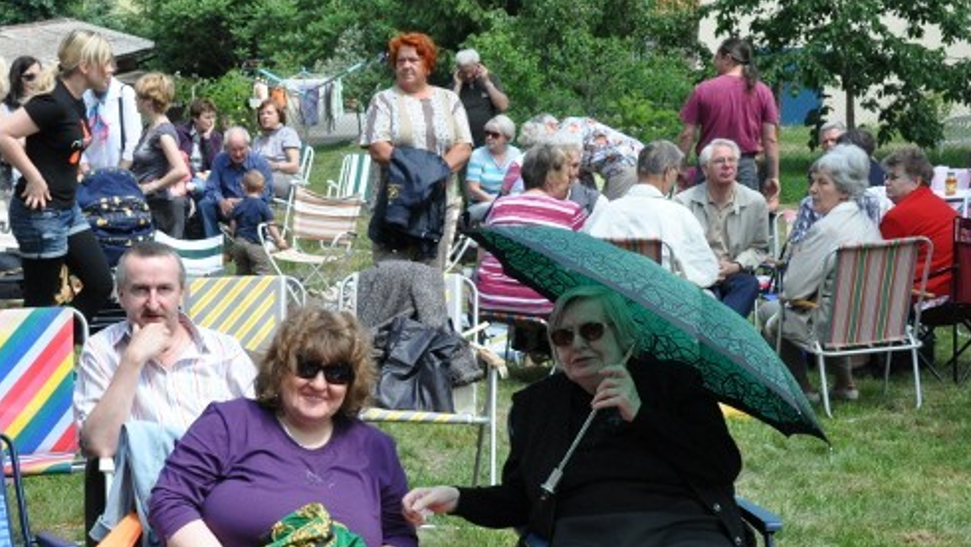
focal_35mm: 82
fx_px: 2112
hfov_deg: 25.5
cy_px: 504
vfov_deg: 14.6
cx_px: 214
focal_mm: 32
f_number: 10
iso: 800
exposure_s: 1/400
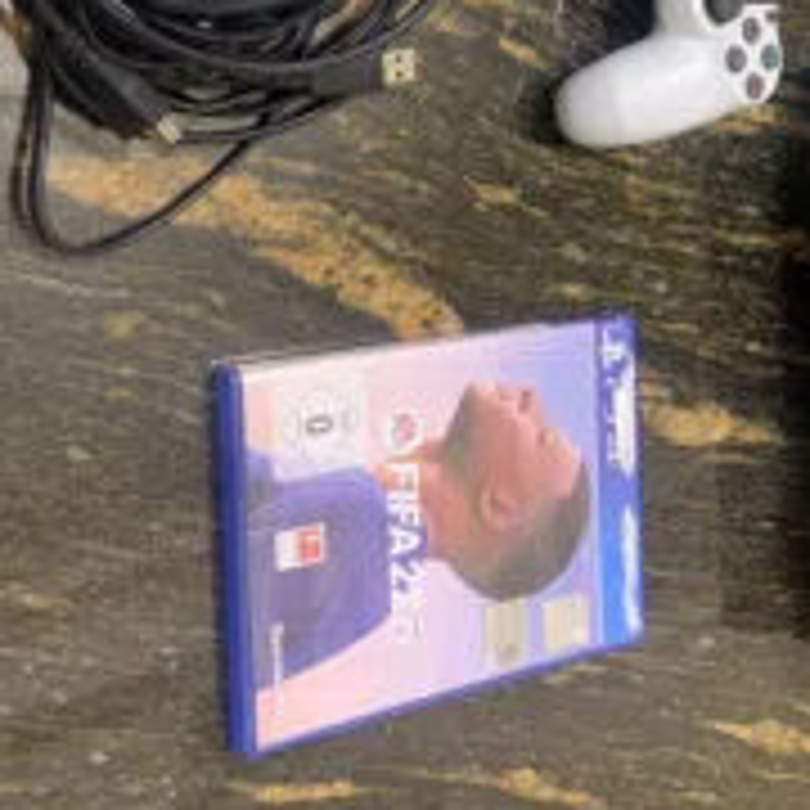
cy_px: 140
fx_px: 1350
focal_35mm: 51
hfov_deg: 32.8
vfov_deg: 32.3
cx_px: 598
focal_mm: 4.25
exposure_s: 1/25
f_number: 1.8
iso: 400
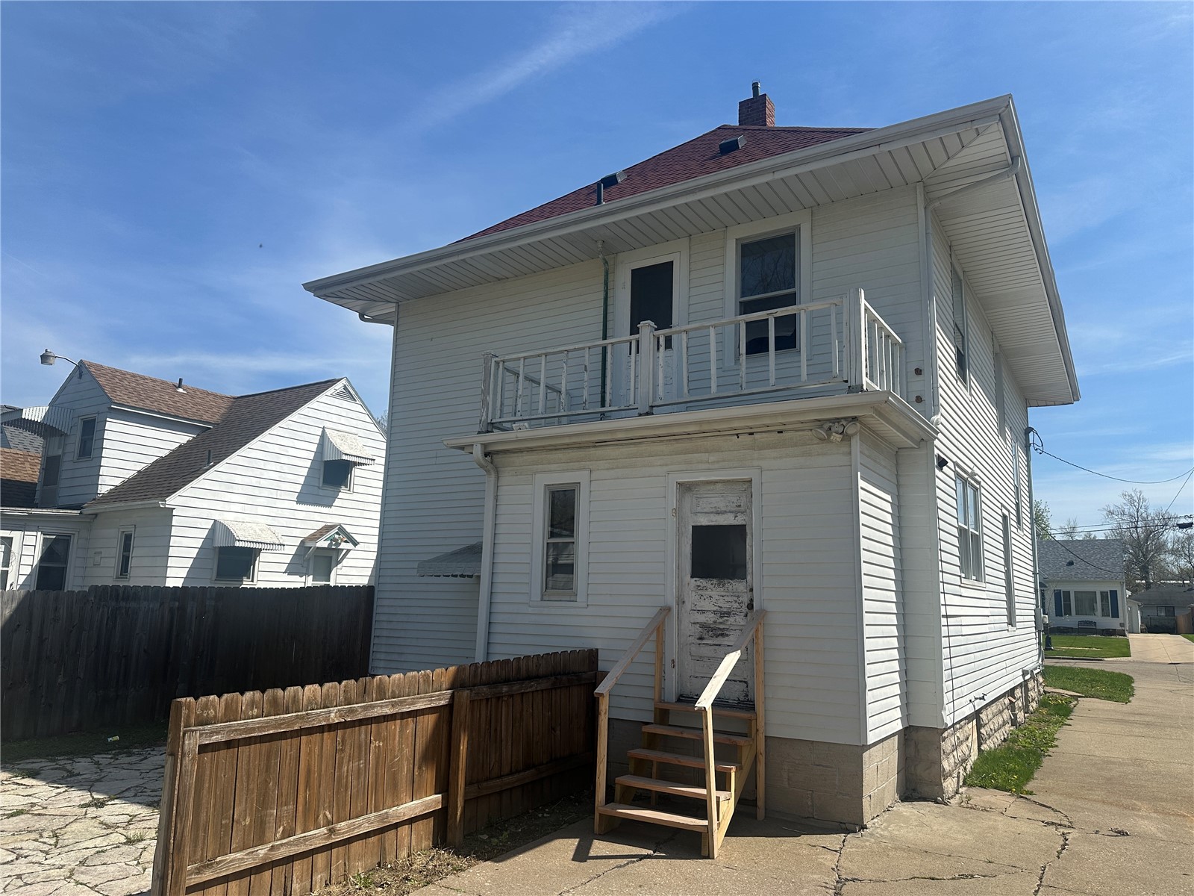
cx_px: 597
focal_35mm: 24
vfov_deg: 56.8
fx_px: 828
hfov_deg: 71.6
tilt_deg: +10.7
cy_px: 448
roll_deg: -1.9
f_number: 1.78
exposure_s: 1/6623
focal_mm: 6.86
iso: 80
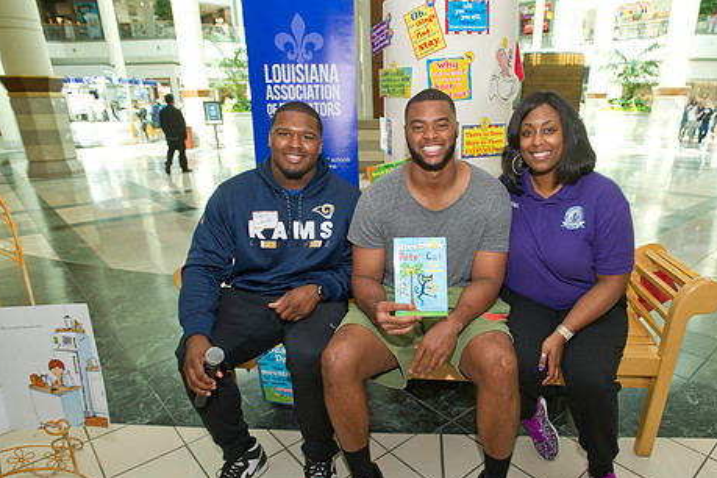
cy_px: 287
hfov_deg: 73.5
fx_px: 478
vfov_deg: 52.8
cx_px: 401
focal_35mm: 24
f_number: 4.5
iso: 1250
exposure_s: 1/400
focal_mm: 19
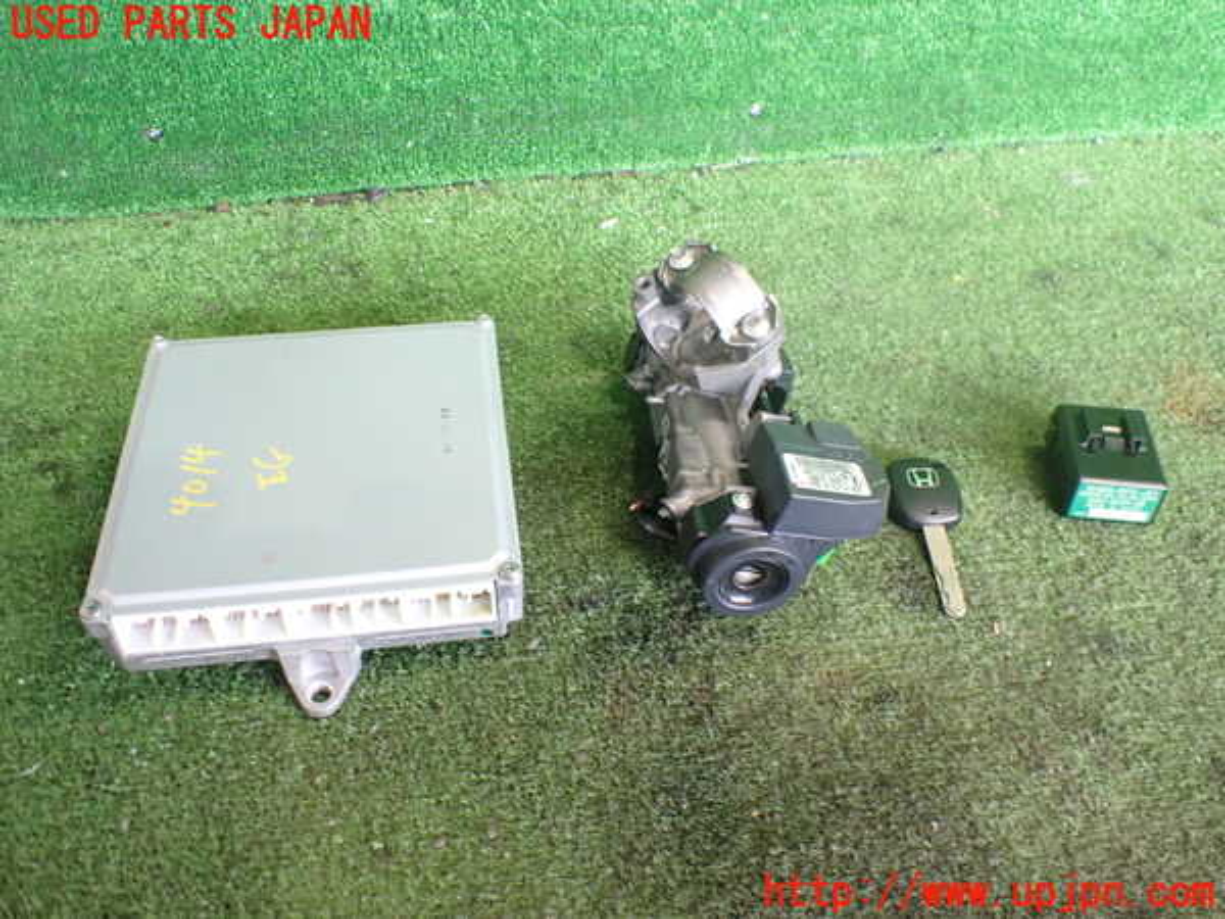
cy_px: 460
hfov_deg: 60.0
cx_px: 612
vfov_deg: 46.8
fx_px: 1062
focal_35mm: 30
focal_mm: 5.4
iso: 800
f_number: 2.3
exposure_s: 1/100
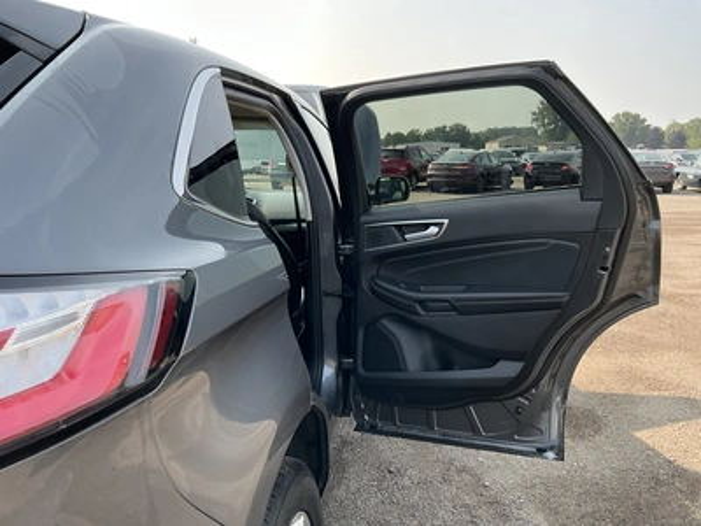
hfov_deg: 63.4
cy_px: 263
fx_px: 567
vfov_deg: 49.7
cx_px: 350
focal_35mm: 28
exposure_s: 1/360
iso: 25
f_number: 1.8
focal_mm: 3
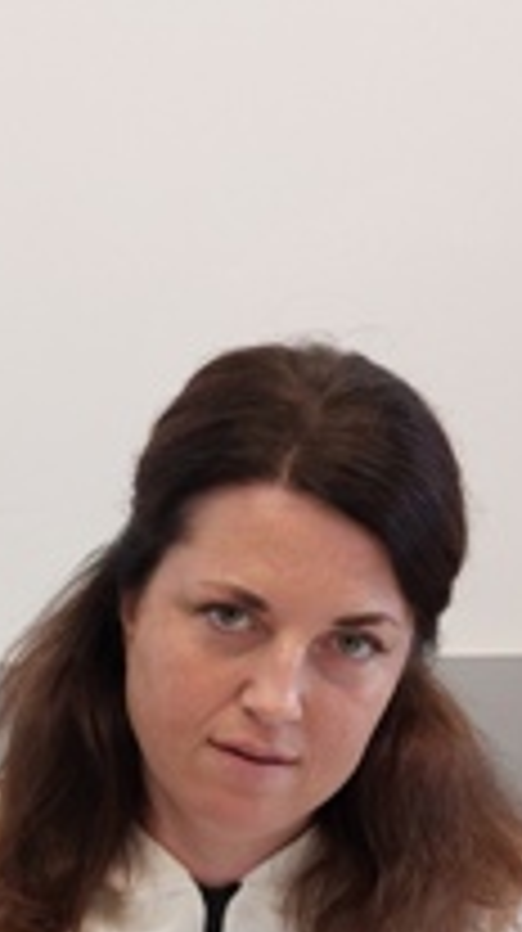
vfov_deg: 19.6
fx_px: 2492
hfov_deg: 11.4
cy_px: 1180
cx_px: -284
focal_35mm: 101
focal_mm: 5.23
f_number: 1.8
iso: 64
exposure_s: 1/50
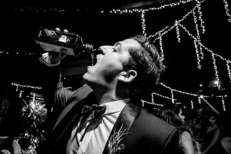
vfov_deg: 46.5
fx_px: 179
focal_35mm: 28
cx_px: 97
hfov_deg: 65.2
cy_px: 72
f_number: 8
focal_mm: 24
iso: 2000
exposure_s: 1/30
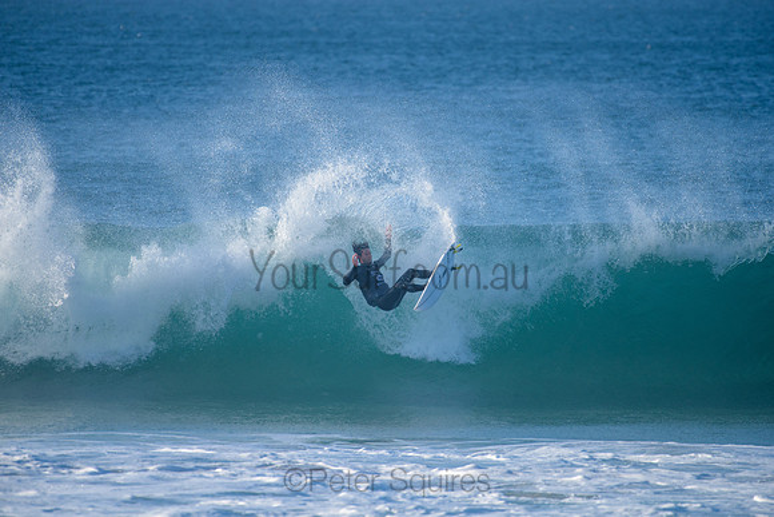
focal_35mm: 540
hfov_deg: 3.8
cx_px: 388
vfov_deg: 2.5
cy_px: 246
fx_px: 11605
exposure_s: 1/2000
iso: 400
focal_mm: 500
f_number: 5.6
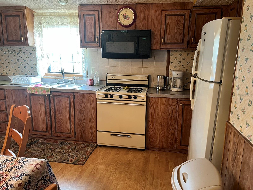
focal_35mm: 26
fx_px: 190
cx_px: 126
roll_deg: +0.1
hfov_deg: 67.3
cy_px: 95
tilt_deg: -11.3
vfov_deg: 53.1
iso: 160
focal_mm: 5.7
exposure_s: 1/60
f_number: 1.5
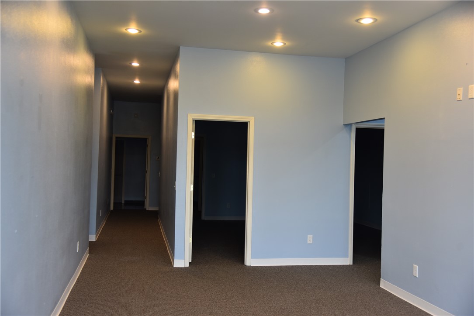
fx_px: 500
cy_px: 158
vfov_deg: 35.1
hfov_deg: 50.7
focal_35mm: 38
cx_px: 237
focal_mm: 38
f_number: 4
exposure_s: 1/60
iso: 720
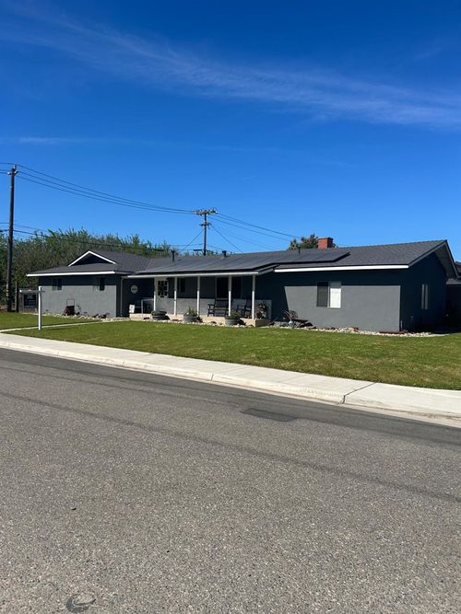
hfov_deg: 53.0
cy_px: 307
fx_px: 462
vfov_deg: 67.3
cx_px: 230
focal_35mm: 26
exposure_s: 1/5319
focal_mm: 5.7
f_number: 1.5
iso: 50
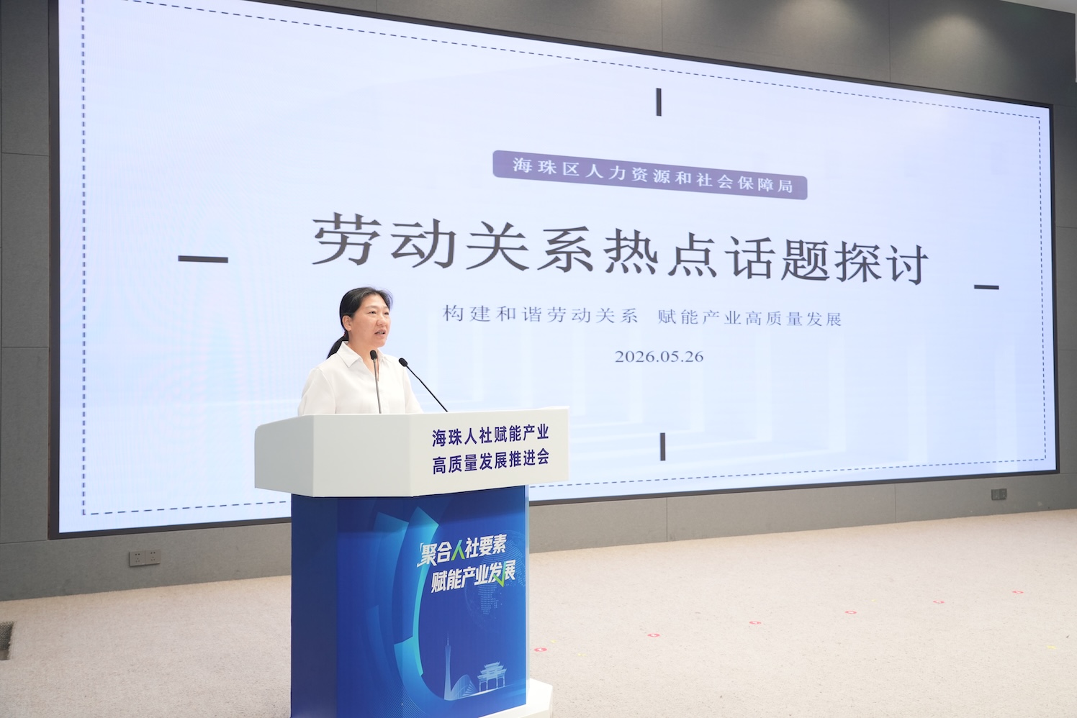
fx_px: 1017
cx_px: 538
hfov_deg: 55.8
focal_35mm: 34
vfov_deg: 38.9
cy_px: 359
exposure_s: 1/160
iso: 1000
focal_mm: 34
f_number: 4
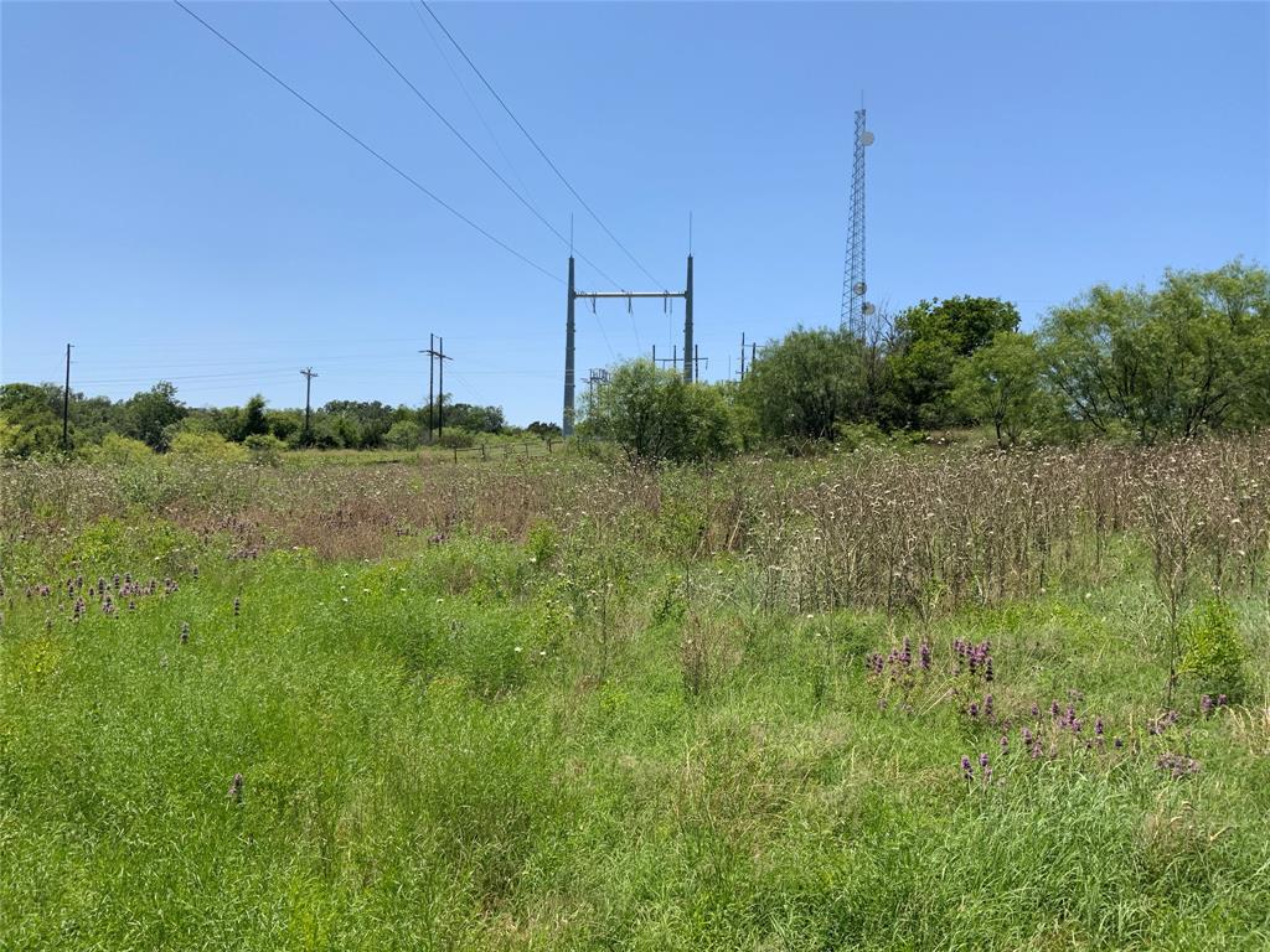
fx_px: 1064
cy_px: 476
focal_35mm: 29
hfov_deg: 61.7
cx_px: 635
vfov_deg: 48.2
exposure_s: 1/2141
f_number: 1.8
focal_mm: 3
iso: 16
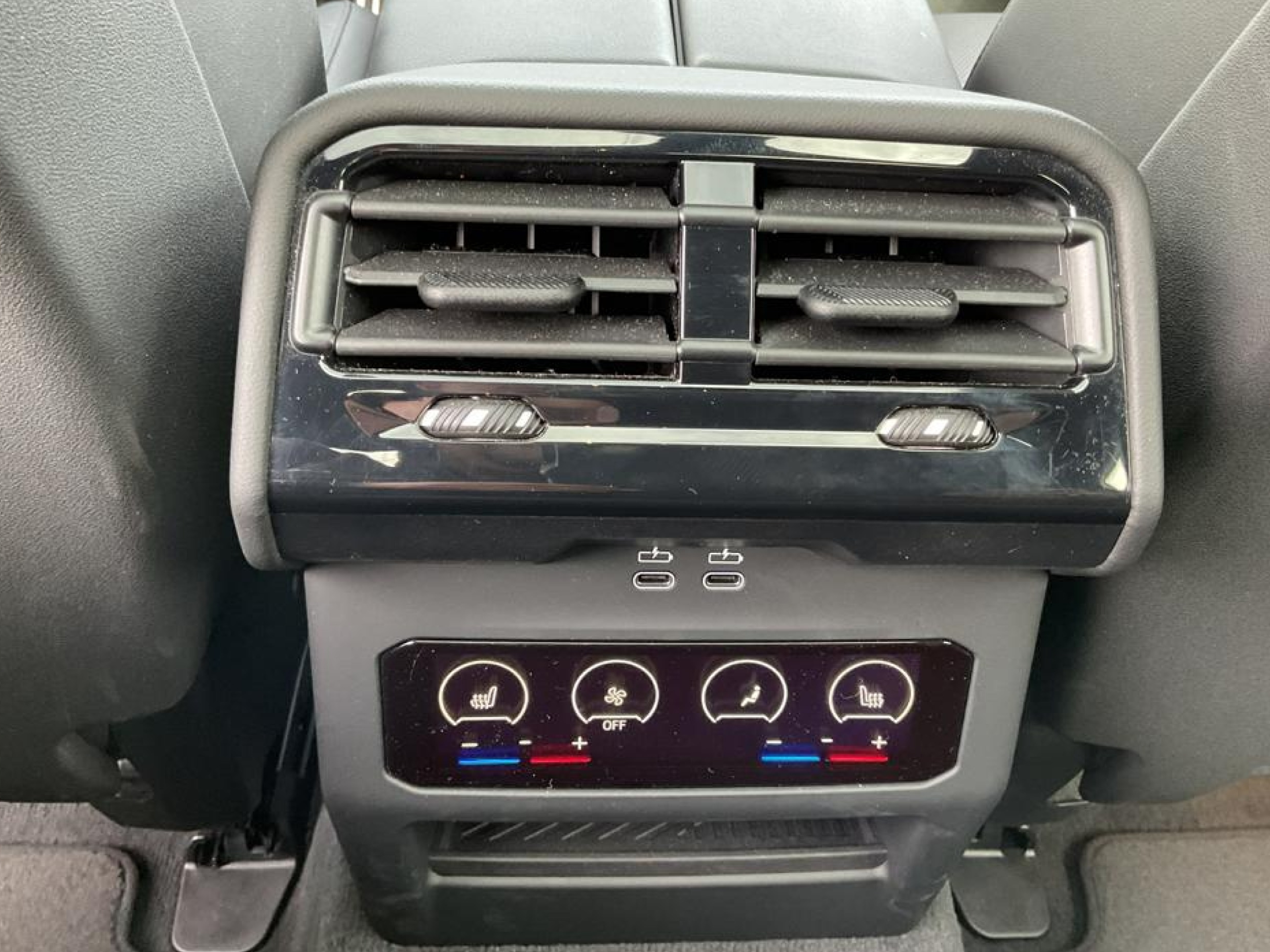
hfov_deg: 56.8
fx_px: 1174
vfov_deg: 44.1
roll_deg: -6.4
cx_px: 680
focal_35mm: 32
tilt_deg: -38.4
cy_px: 450
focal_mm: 3
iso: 160
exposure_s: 1/60
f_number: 1.8
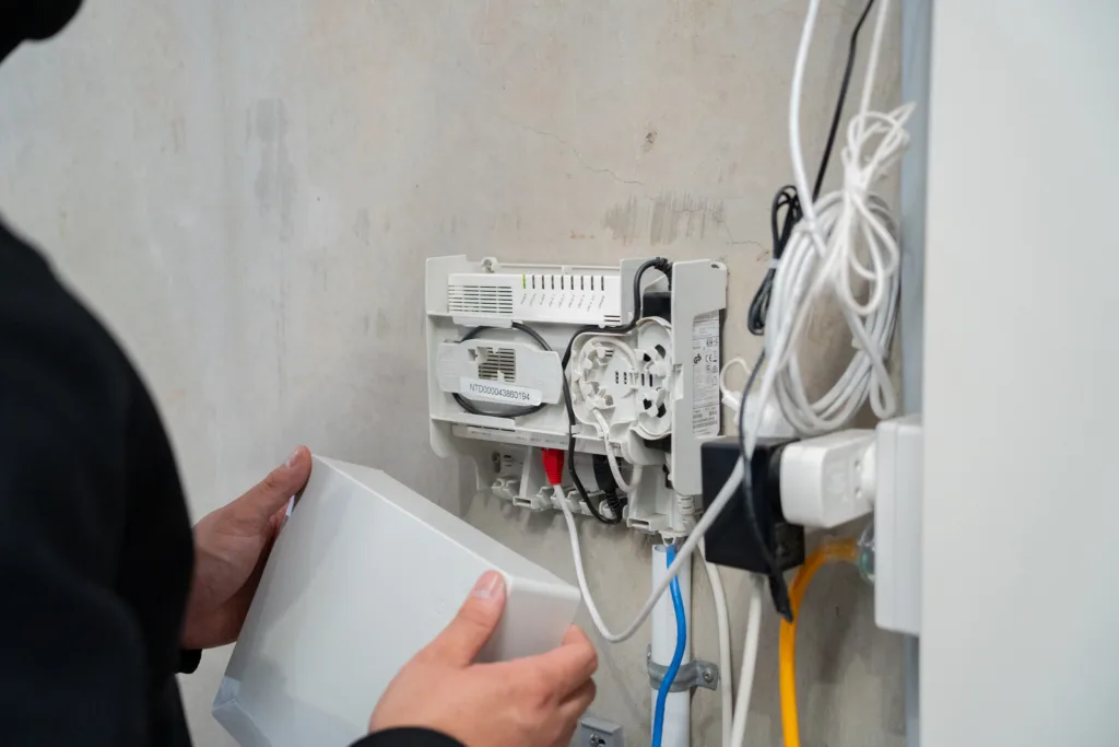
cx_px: 560
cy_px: 374
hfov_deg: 45.4
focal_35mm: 43
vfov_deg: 31.2
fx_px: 1337
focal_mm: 43
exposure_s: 1/500
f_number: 4
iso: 3200
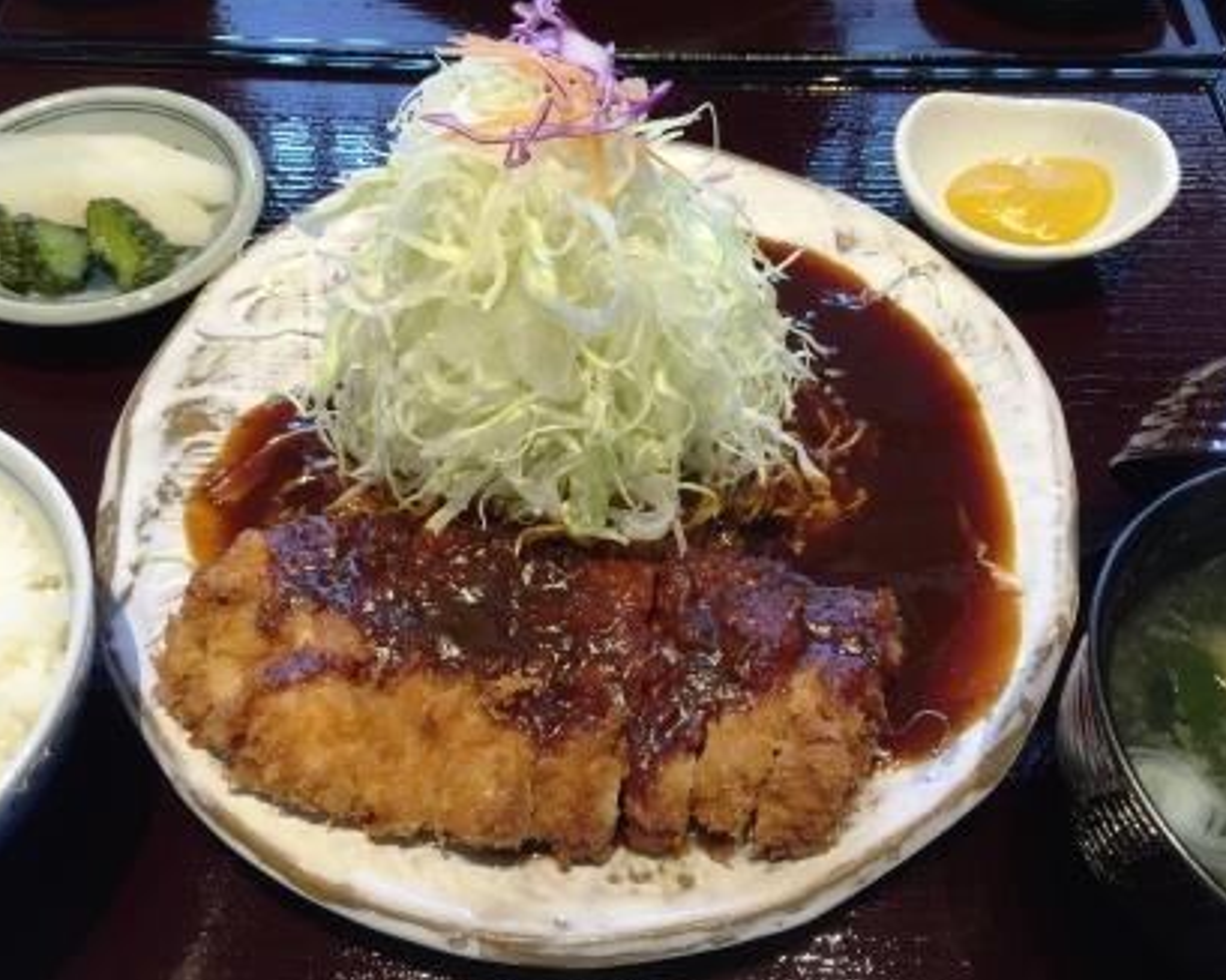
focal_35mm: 31
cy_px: 500
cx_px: 614
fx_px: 1125
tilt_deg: -56.1
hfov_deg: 57.2
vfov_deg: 47.1
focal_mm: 4.15
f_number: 2.2
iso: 32
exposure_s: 1/15
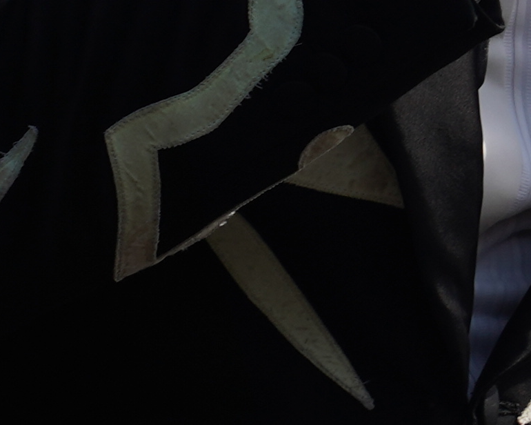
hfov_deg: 2.5
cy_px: -298
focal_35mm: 768
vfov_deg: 2.0
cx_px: 780
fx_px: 12070
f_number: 7.1
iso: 100
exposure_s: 1/400
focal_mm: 105
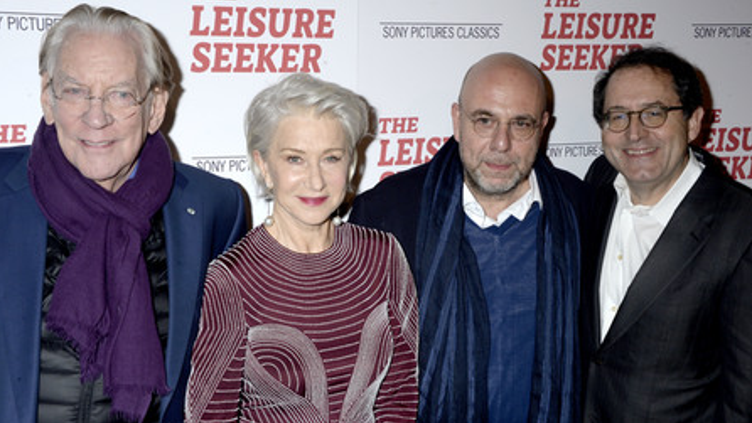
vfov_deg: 21.8
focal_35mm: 55
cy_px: 226
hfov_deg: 37.8
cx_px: 374
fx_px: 1097
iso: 800
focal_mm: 52
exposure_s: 1/250
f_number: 9
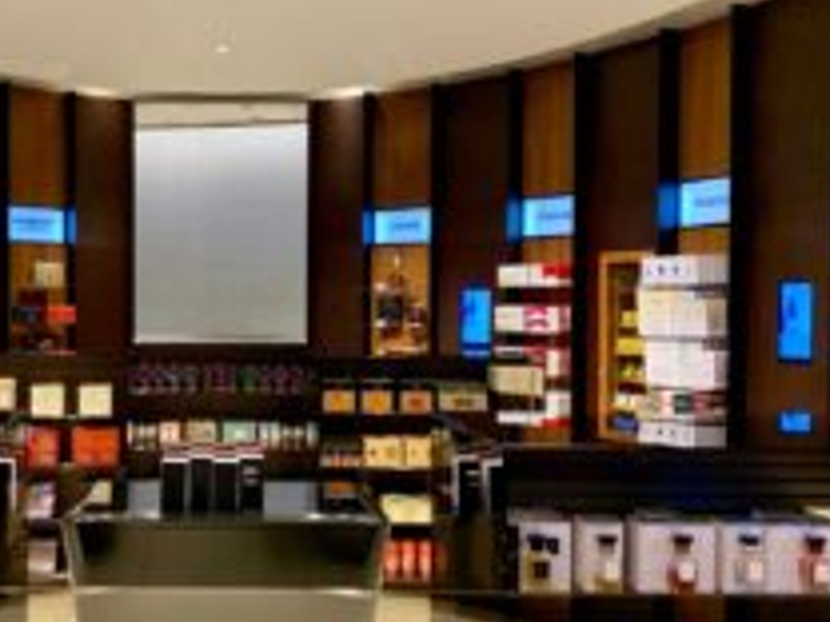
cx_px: 219
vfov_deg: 32.2
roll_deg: -1.1
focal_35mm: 45
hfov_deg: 41.0
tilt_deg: +0.5
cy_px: 335
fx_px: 1079
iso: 320
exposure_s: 1/50
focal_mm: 4.25
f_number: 1.8
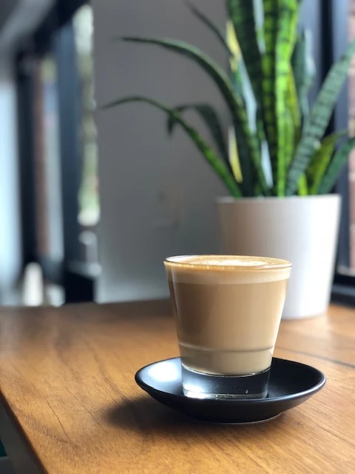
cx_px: 178
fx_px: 711
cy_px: 237
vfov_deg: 36.8
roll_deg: +1.5
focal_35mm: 52
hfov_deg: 28.0
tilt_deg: -3.2
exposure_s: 1/50
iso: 25
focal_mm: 6
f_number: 2.4
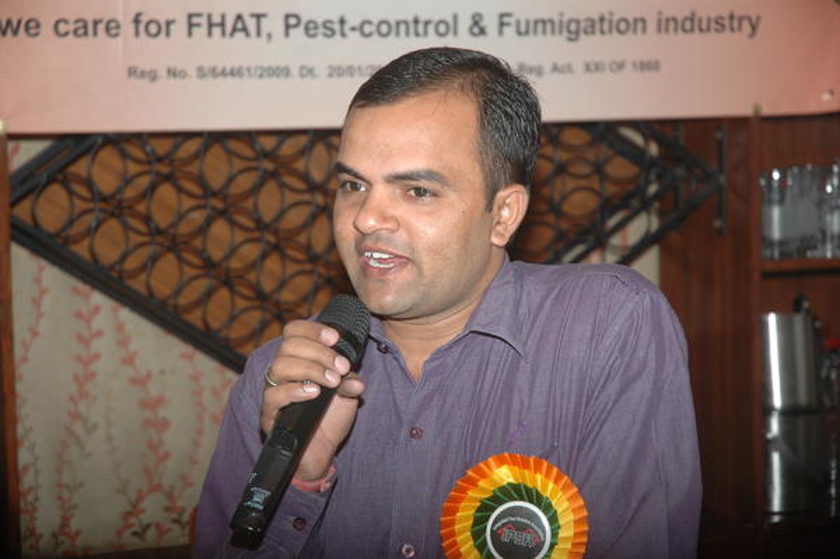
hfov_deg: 19.5
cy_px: 280
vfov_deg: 13.0
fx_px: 2448
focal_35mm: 105
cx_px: 420
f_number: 4.5
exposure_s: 1/60
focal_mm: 70
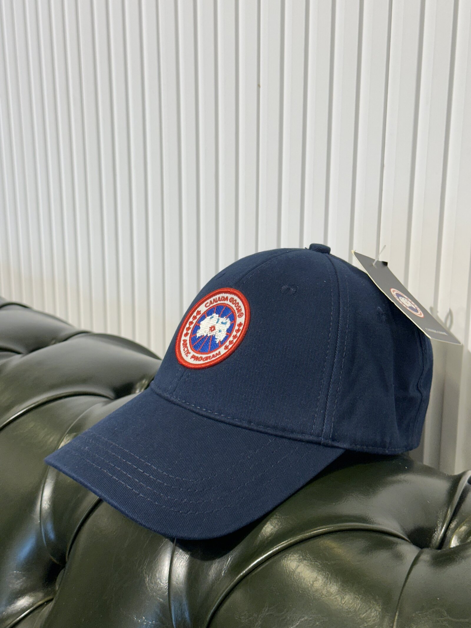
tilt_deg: -13.4
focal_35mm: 48
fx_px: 871
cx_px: 236
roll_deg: -1.0
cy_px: 314
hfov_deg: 30.3
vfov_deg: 39.7
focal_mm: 6.86
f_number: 1.78
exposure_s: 1/100
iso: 64
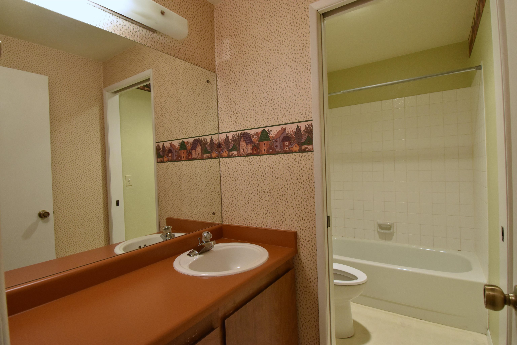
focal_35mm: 18
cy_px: 172
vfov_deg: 67.4
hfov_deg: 90.0
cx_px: 258
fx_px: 258
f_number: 8
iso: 1600
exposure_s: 1/20
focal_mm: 12
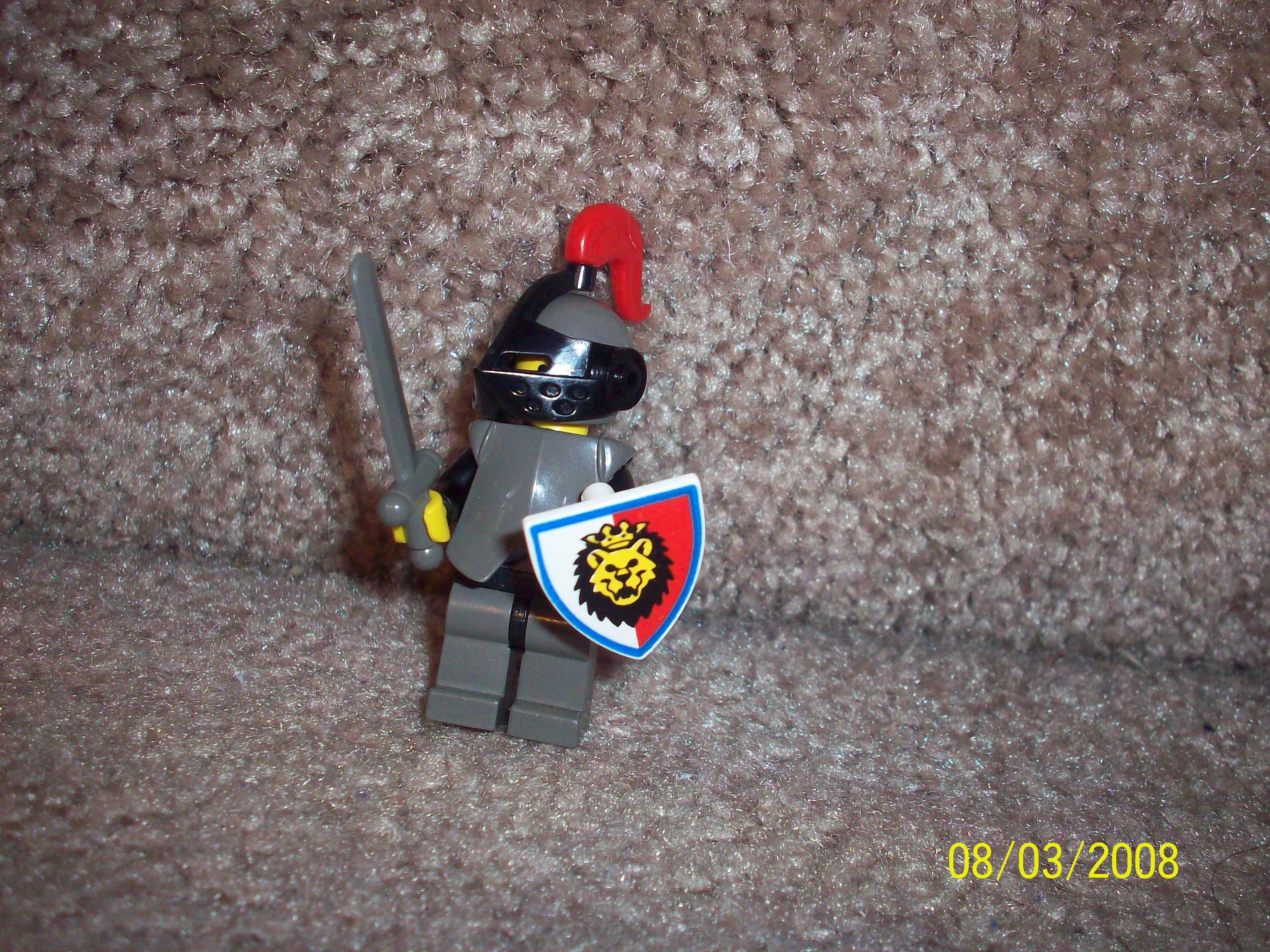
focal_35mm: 37
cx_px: 635
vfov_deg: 38.7
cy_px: 476
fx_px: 1357
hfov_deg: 50.1
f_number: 2.8
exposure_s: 1/64
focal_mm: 6.2
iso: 200
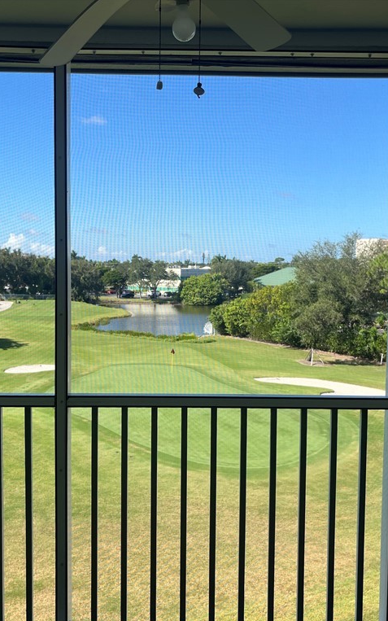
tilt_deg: -4.7
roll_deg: -0.3
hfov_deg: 34.4
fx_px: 626
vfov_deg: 52.7
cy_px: 311
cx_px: 187
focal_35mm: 37
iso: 50
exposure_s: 1/1776
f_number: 1.6
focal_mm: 5.1
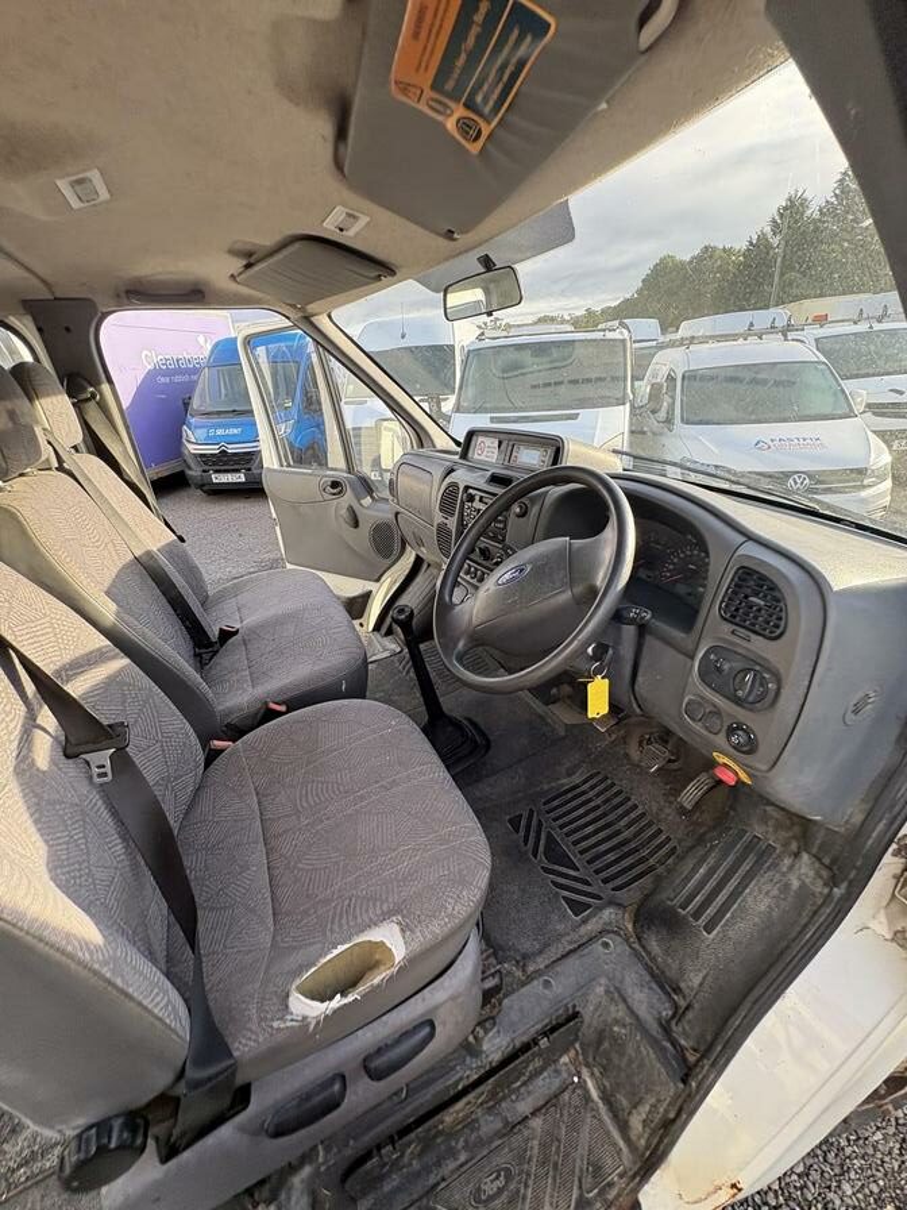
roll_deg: +2.1
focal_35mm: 14
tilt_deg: -20.7
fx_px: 489
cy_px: 605
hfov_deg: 85.7
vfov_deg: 102.1
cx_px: 454
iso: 64
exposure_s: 1/132
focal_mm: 2.22
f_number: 2.2
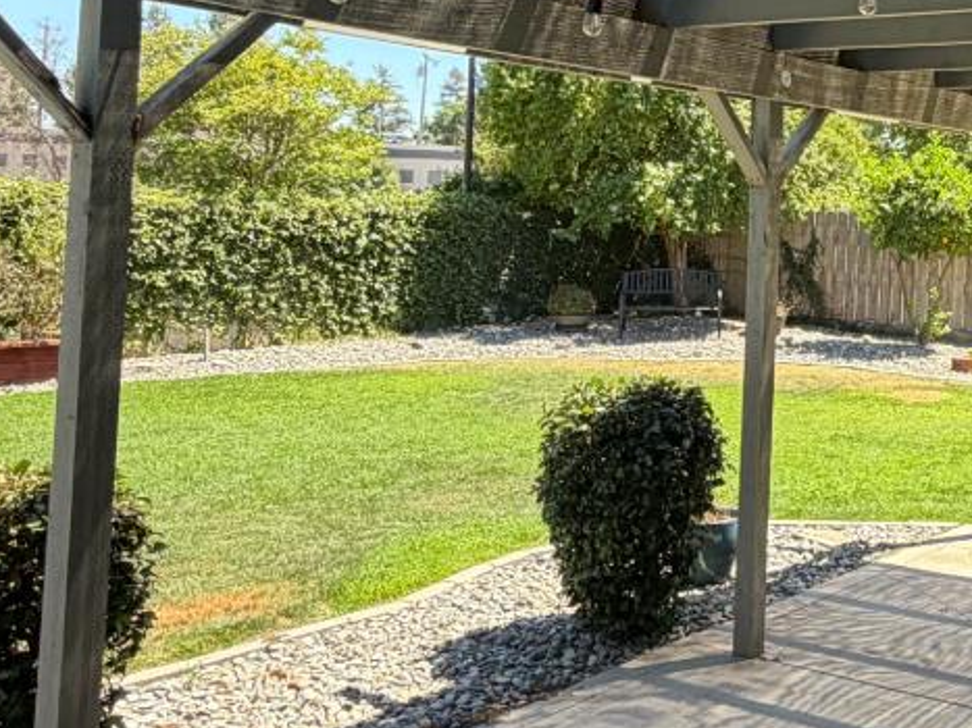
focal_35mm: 45
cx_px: 937
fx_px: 1263
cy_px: 186
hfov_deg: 38.2
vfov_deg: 31.6
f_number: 2.2
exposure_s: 1/301
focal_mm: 2.22
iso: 50
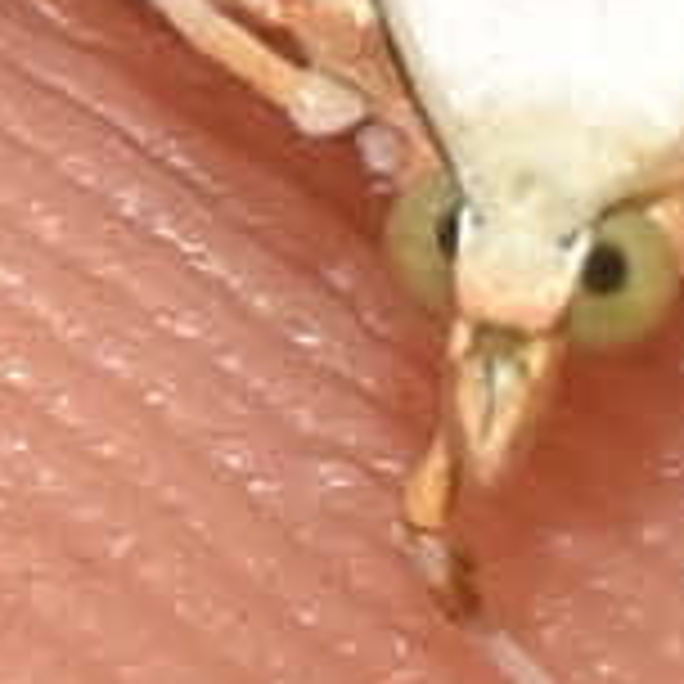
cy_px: -630
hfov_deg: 1.6
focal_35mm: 1124
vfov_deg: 1.6
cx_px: 745
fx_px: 25128
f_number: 13
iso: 100
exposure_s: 1/160
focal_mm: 140
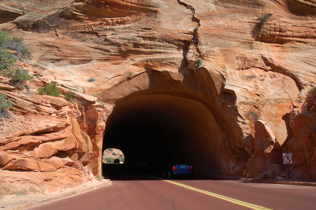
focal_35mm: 42
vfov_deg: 31.8
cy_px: 105
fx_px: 368
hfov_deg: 46.4
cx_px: 158
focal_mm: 28
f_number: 7.1
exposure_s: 1/125
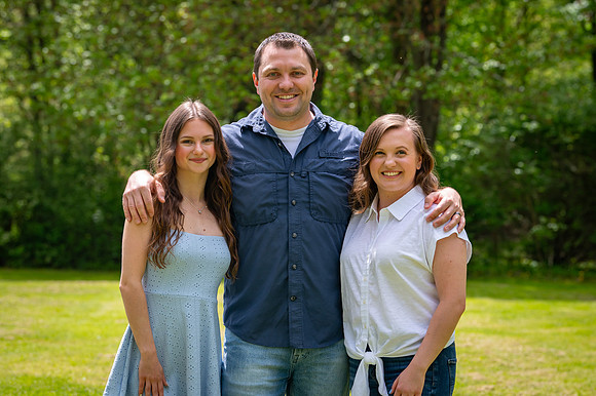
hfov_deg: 16.9
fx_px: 2002
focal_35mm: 121
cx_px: 349
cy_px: 165
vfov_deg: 11.3
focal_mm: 102
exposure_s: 1/1600
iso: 400
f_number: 5
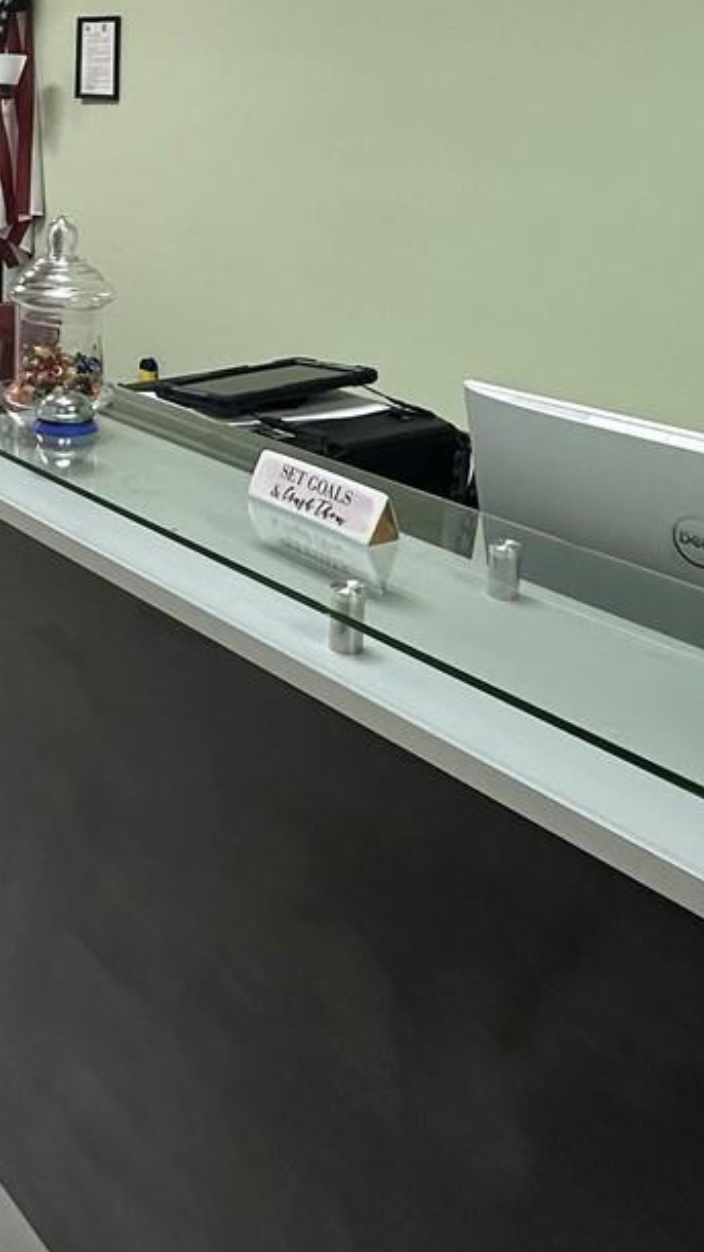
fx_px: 1328
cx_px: 68
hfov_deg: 28.5
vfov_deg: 48.0
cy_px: 273
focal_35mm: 40
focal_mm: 2.22
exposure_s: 1/120
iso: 200
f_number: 2.2
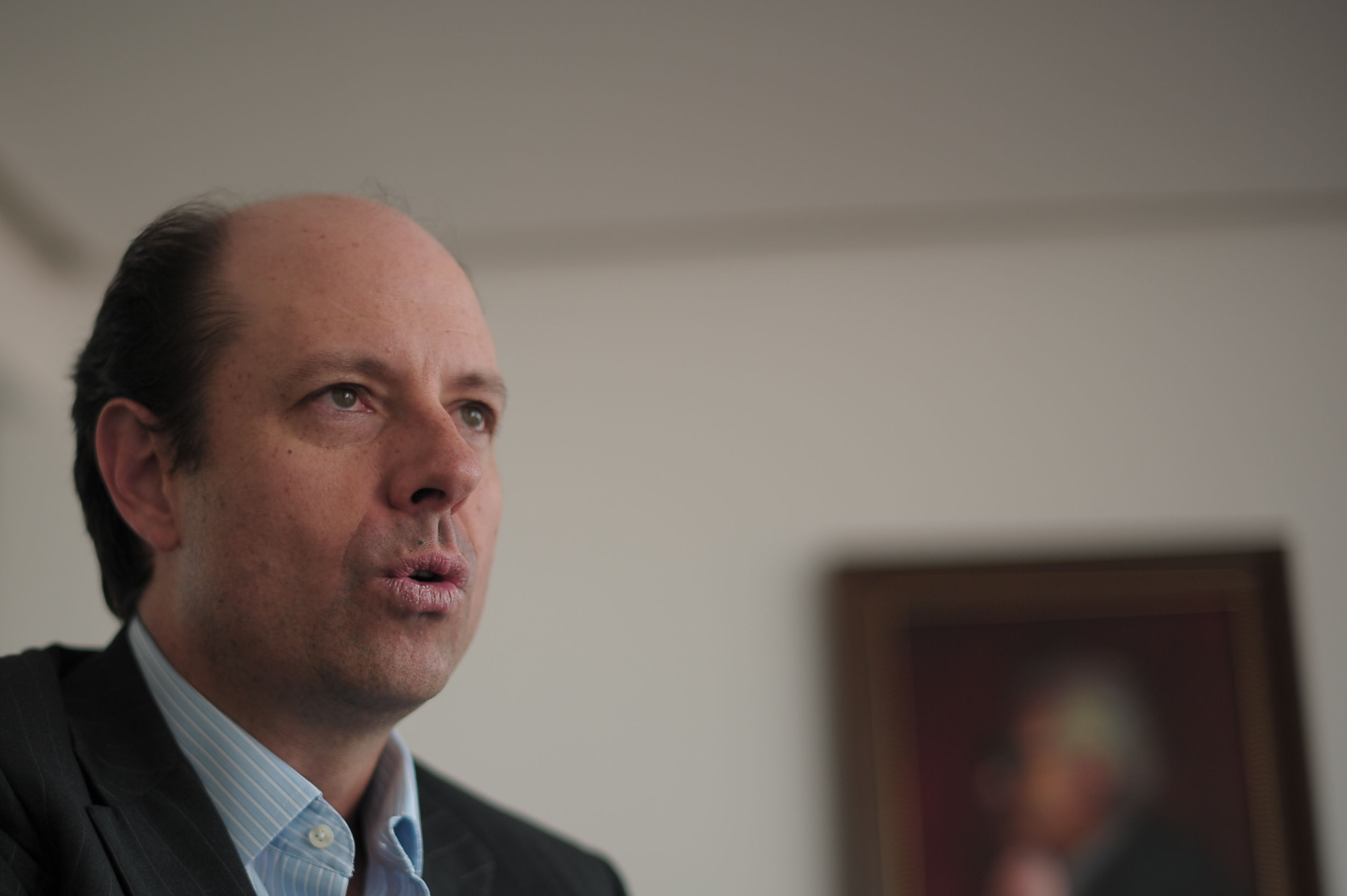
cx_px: 416
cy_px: 619
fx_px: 2730
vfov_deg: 18.6
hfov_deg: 27.5
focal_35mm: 73
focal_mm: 50
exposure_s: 1/400
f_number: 1.6
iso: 200
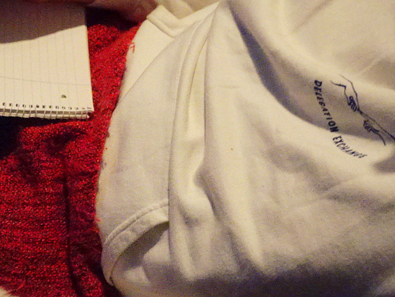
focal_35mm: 62
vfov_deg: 23.6
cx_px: 89
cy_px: 199
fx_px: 708
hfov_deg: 30.5
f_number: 3.5
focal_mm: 4.1
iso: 800
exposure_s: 1/20
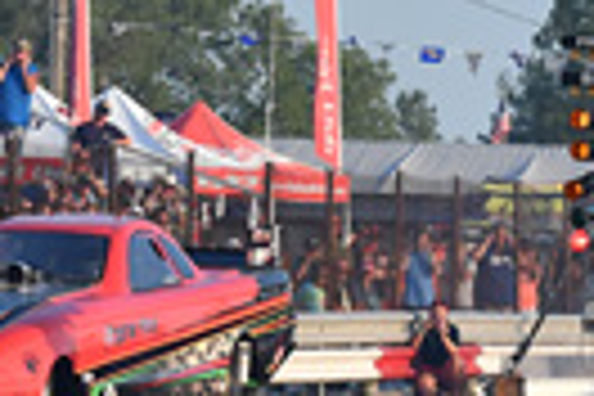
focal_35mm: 399
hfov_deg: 5.1
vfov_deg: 3.4
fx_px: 6583
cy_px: 284
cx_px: 747
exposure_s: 1/1000
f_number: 5.6
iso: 250
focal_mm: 70
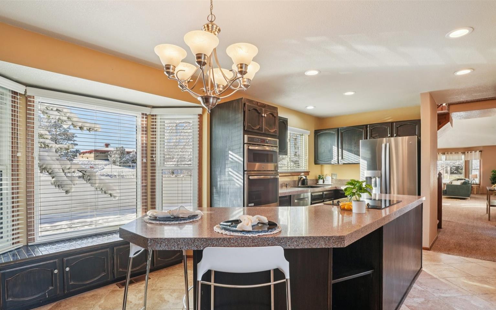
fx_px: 237
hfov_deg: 92.6
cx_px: 248
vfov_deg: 66.2
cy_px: 172
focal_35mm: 18
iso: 100
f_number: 8
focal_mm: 11
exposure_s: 1/30
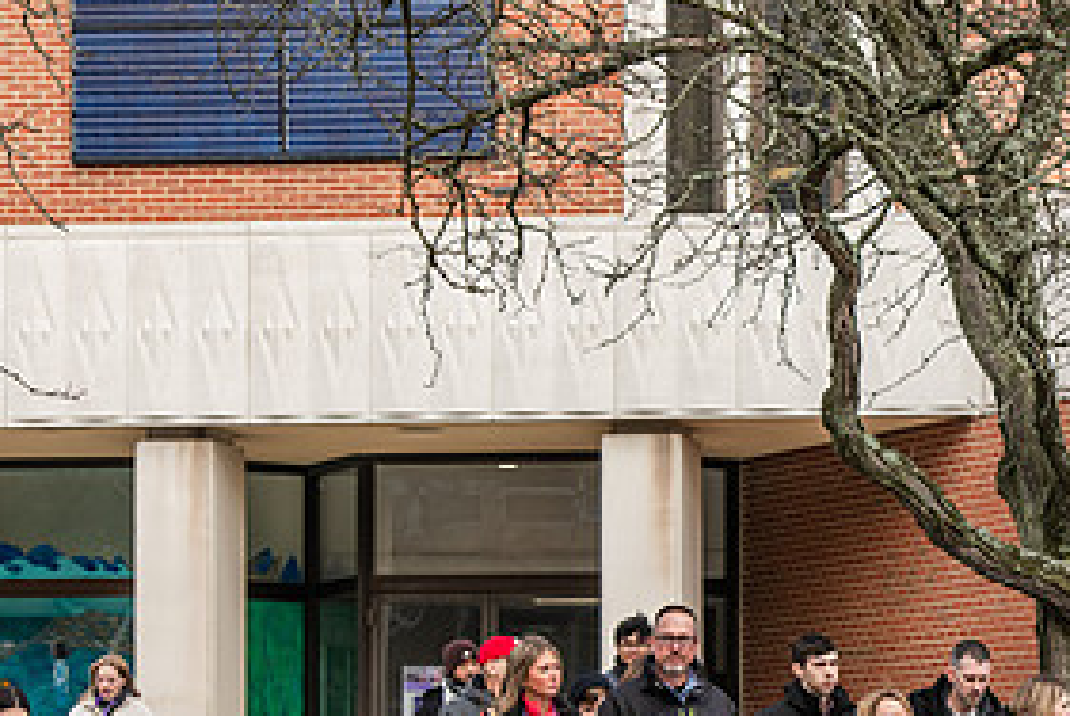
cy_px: 566
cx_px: 1066
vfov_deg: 7.0
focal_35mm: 196
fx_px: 5831
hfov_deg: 10.4
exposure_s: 1/500
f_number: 5.6
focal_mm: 95
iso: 320
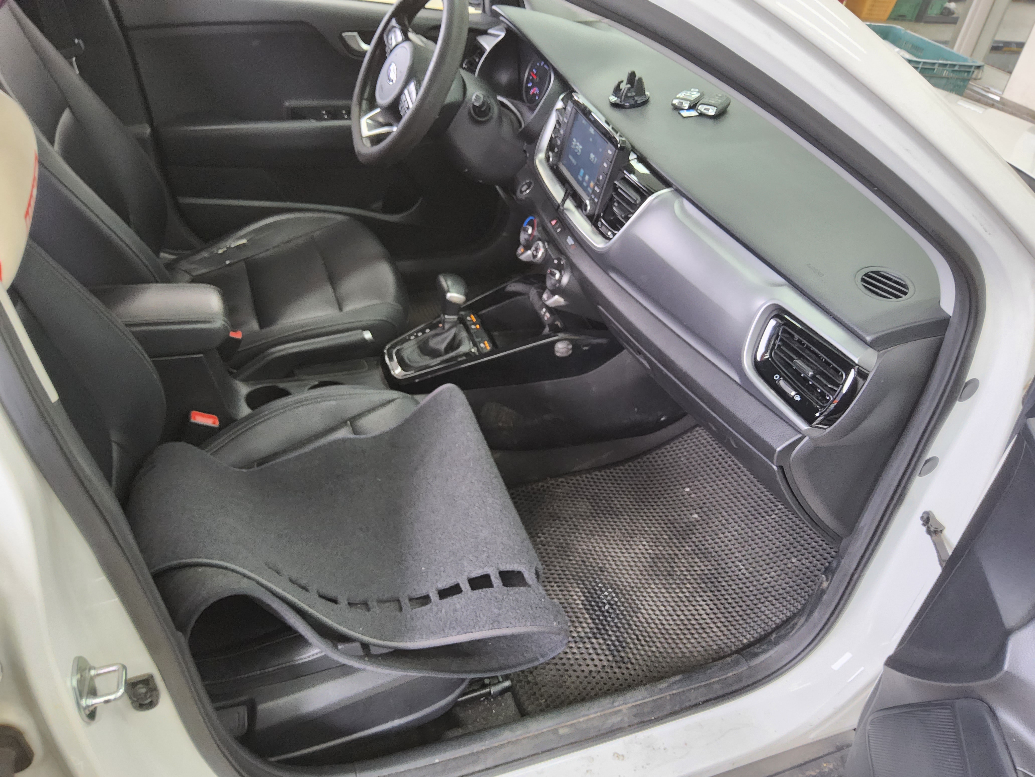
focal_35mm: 25
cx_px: 518
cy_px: 388
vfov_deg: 54.9
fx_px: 747
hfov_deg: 69.4
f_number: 2
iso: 400
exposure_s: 1/120
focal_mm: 3.08
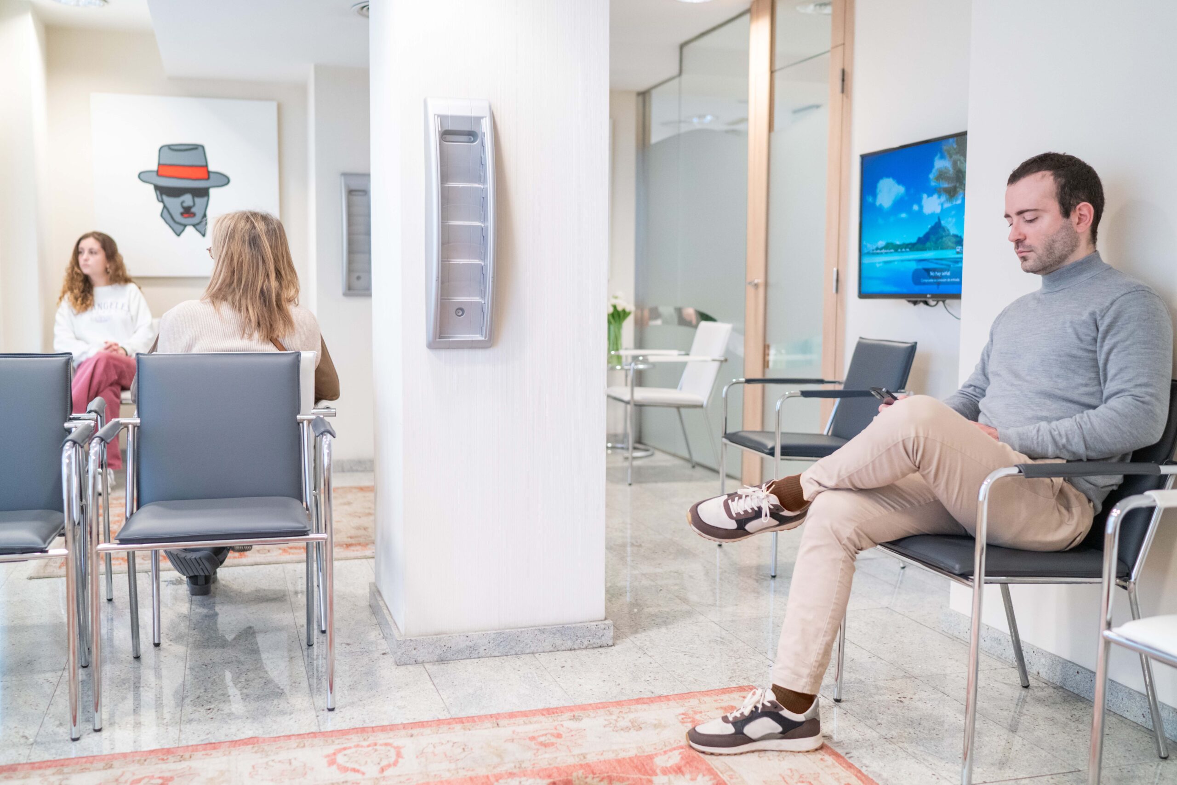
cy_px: 392
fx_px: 1144
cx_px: 588
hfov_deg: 54.4
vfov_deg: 37.9
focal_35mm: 35
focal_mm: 35
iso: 2500
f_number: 2
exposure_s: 1/400
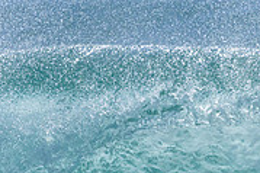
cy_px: 214
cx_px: 209
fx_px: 21466
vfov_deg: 0.5
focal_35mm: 2975
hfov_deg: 0.7
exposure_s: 1/2000
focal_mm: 800
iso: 1800
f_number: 6.3
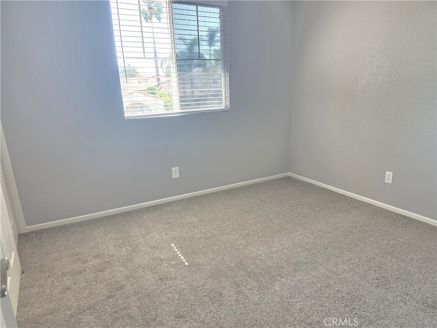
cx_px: 218
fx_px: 290
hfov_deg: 73.9
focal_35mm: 23
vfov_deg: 58.9
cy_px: 164
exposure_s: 1/180
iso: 200
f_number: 1.7
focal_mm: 6.3
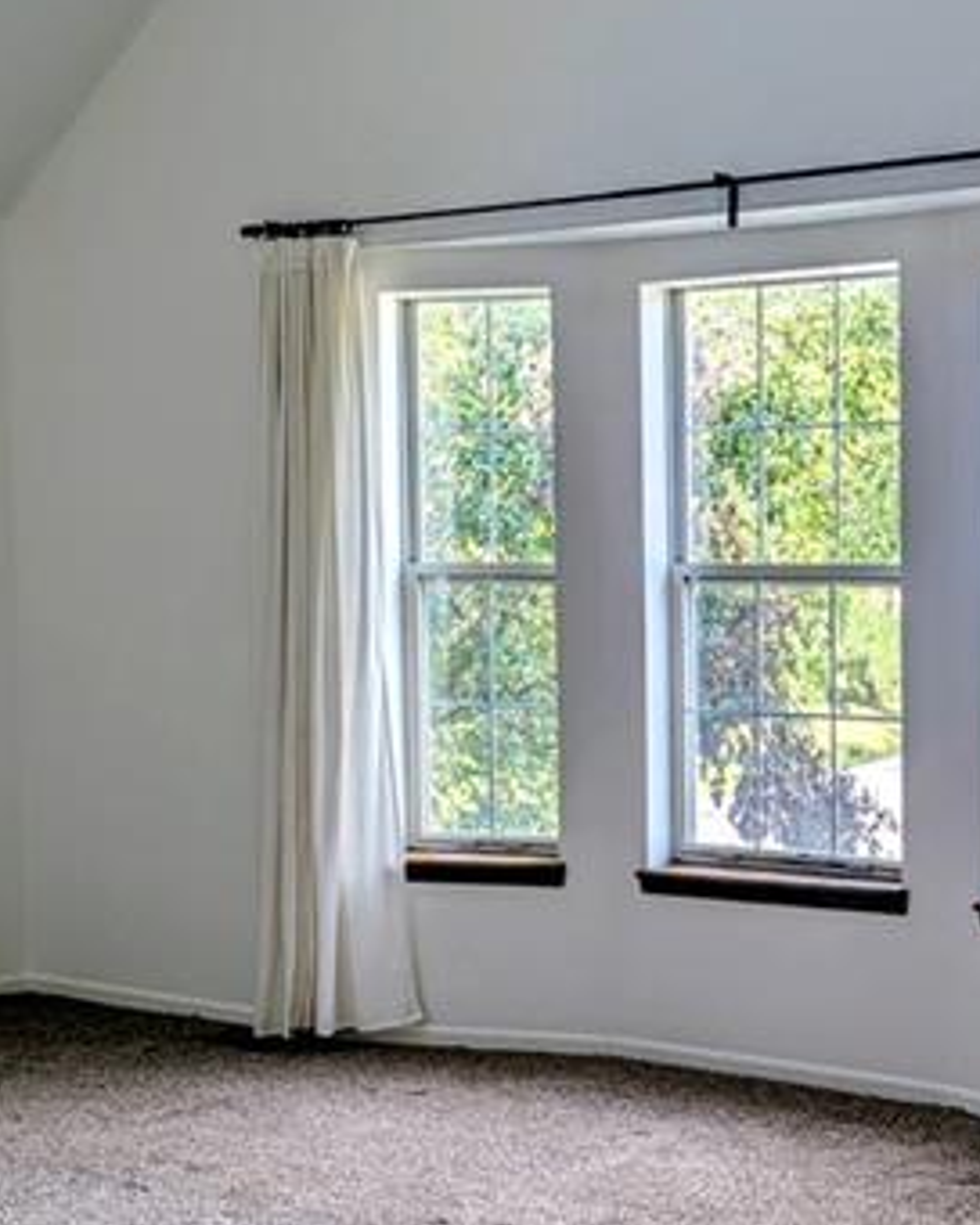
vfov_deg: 35.3
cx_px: 858
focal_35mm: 53
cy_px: 652
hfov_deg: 27.7
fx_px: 1922
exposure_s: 1/186
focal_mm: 6.81
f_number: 1.85
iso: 42
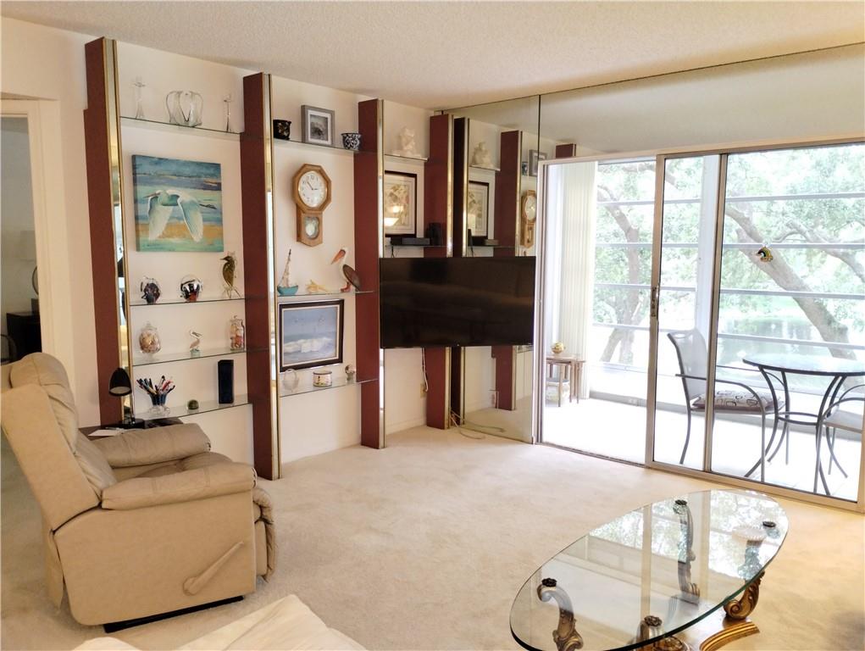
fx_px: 700
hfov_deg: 63.4
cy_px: 326
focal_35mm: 28
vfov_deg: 49.8
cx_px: 432
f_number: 1.8
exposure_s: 1/30
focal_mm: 4.27
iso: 694
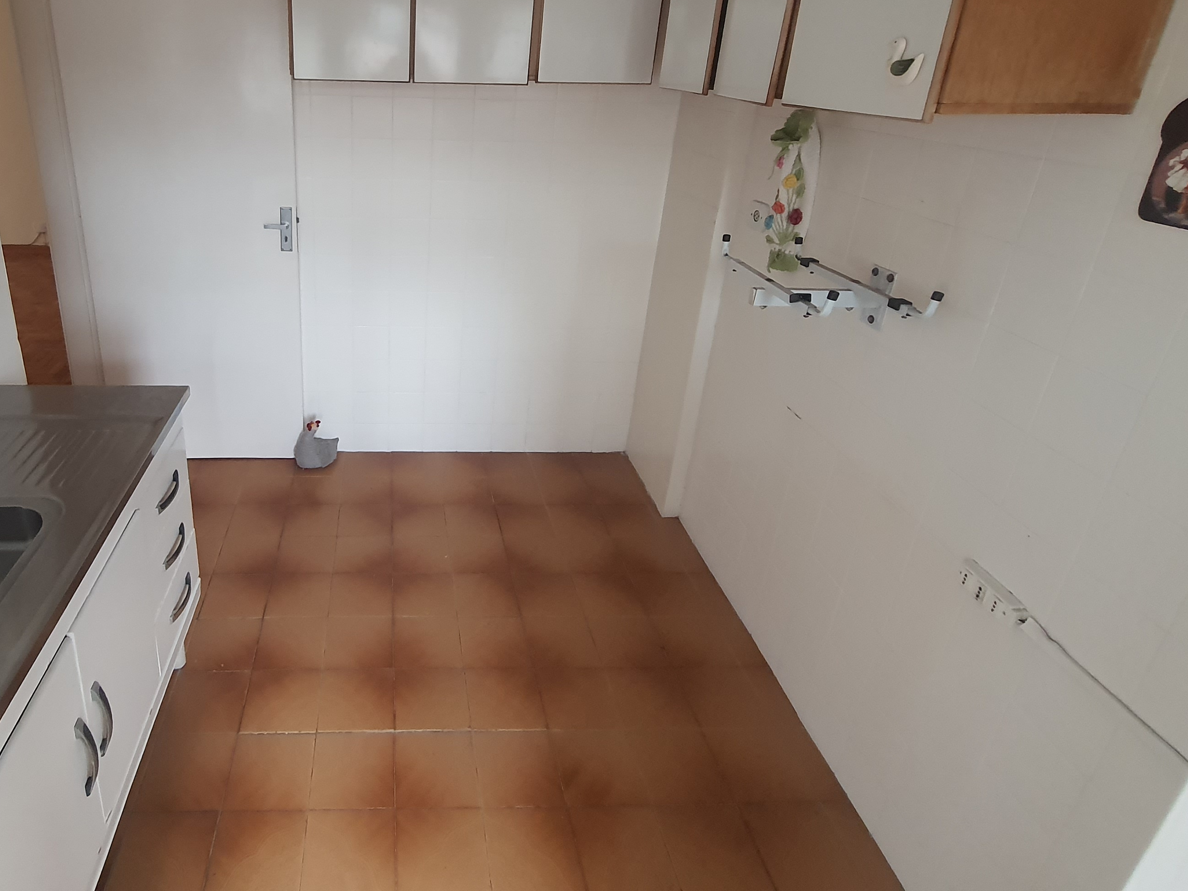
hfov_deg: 79.4
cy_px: 357
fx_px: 686
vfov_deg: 65.4
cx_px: 410
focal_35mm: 20
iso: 320
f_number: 2.2
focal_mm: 1.74
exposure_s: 1/60
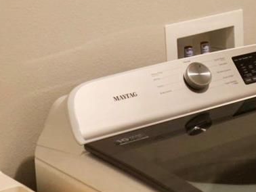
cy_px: 5
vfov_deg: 12.9
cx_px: 309
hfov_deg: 16.5
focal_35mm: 114
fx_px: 844
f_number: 3.5
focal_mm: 28
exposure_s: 1/160
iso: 4000
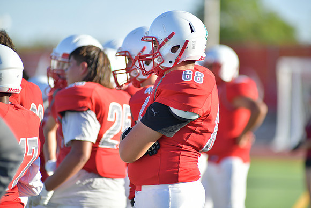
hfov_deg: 6.9
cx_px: 156
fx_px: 2592
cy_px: 104
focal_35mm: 300
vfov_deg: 4.6
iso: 320
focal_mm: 300
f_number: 3.5
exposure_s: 1/2000
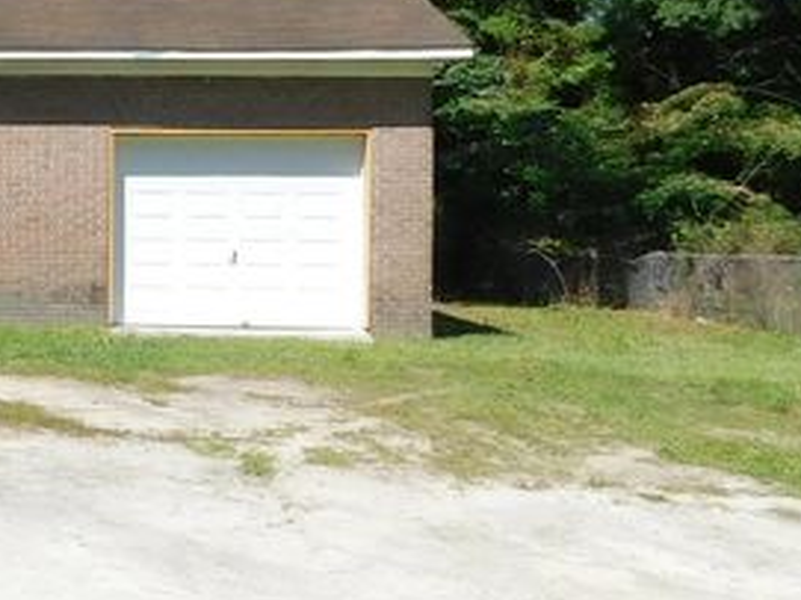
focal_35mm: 87
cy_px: 145
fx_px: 2012
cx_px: -334
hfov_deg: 20.0
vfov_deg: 16.9
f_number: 6
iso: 125
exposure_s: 1/400
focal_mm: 4
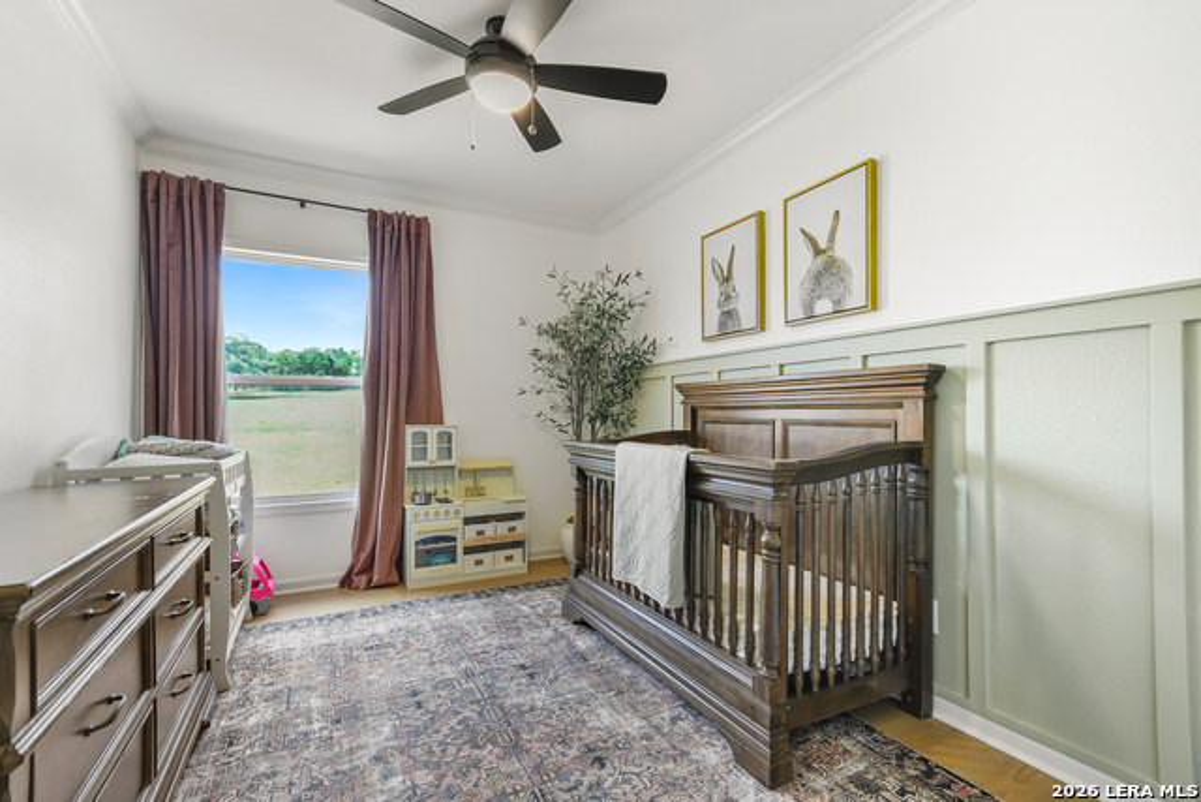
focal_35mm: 15
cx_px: 600
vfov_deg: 77.4
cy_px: 401
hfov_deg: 100.4
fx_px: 500
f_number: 5
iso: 125
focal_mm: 10
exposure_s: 1
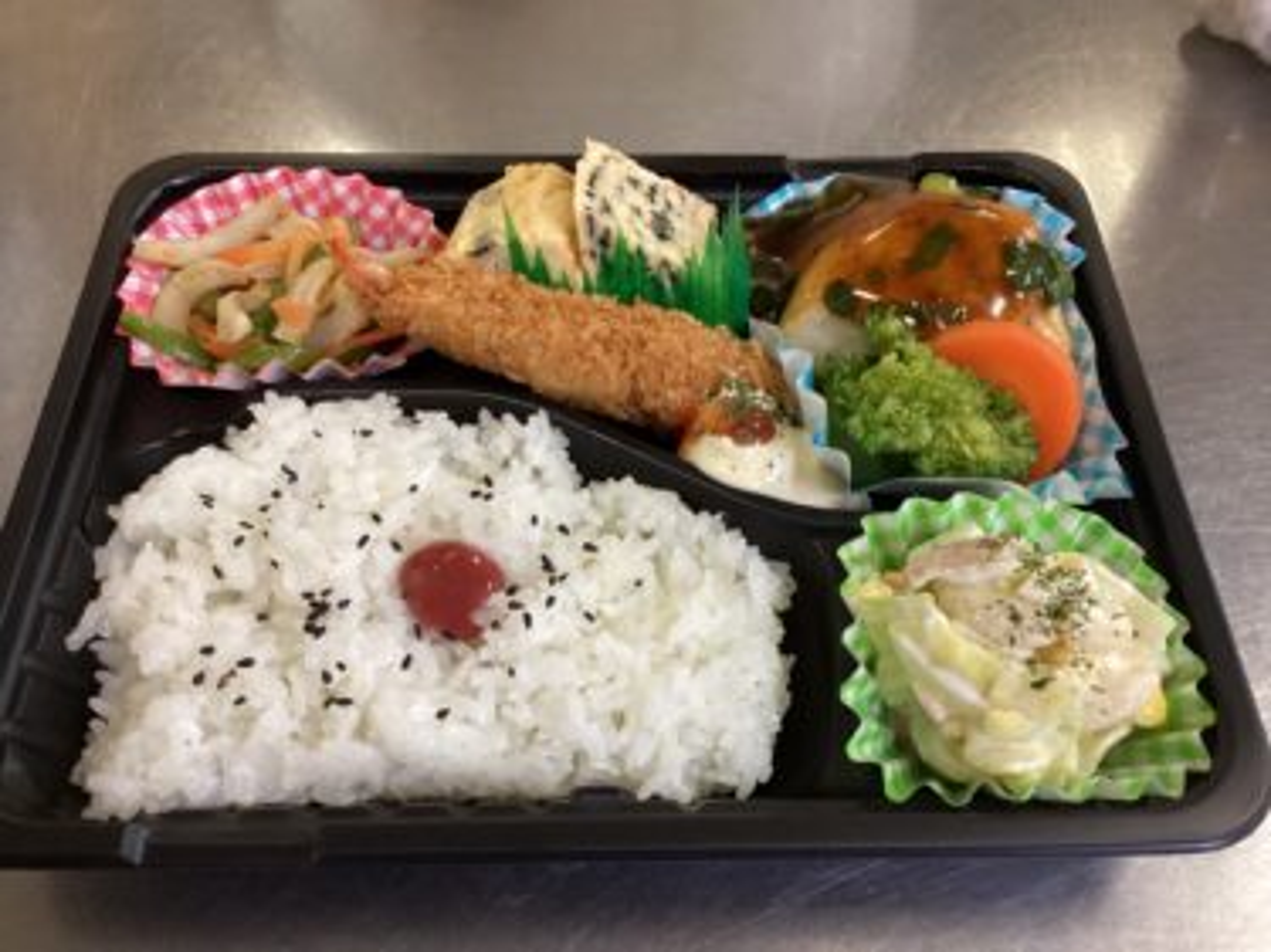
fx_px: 1138
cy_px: 476
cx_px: 636
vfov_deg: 45.4
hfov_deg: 58.4
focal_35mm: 31
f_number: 2.4
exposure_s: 1/60
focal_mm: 3.3
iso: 250
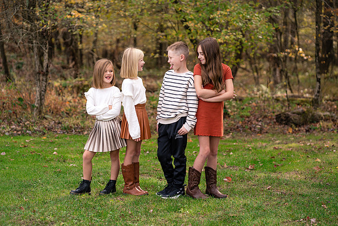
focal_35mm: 85
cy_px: 113
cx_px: 169
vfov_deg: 16.1
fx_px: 798
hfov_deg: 23.9
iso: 400
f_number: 2.8
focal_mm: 85
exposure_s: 1/3200
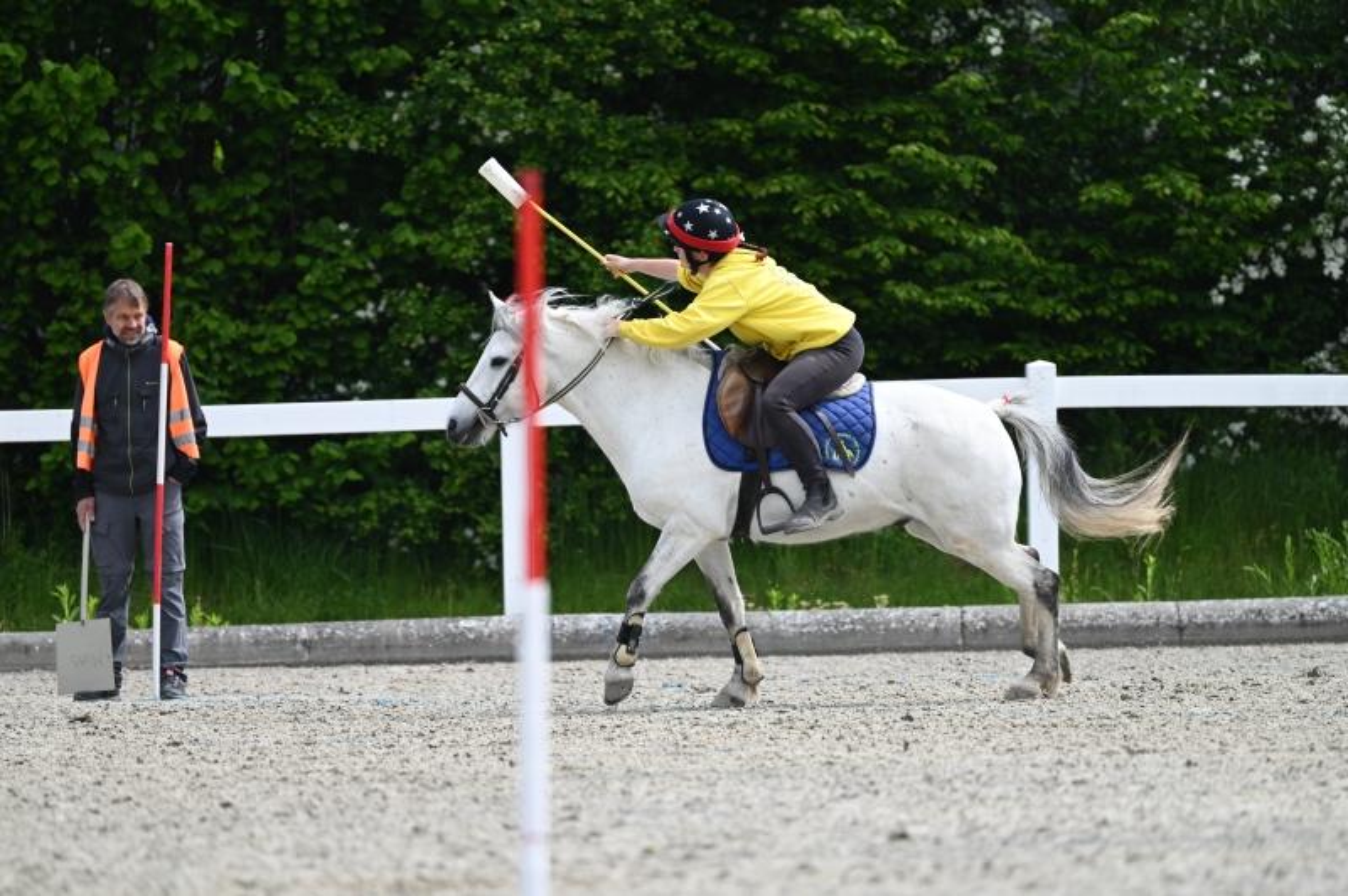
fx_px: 14965
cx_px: 674
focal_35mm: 400
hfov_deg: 5.2
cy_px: 448
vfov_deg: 3.4
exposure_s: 1/1250
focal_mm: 400
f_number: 5.6
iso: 450
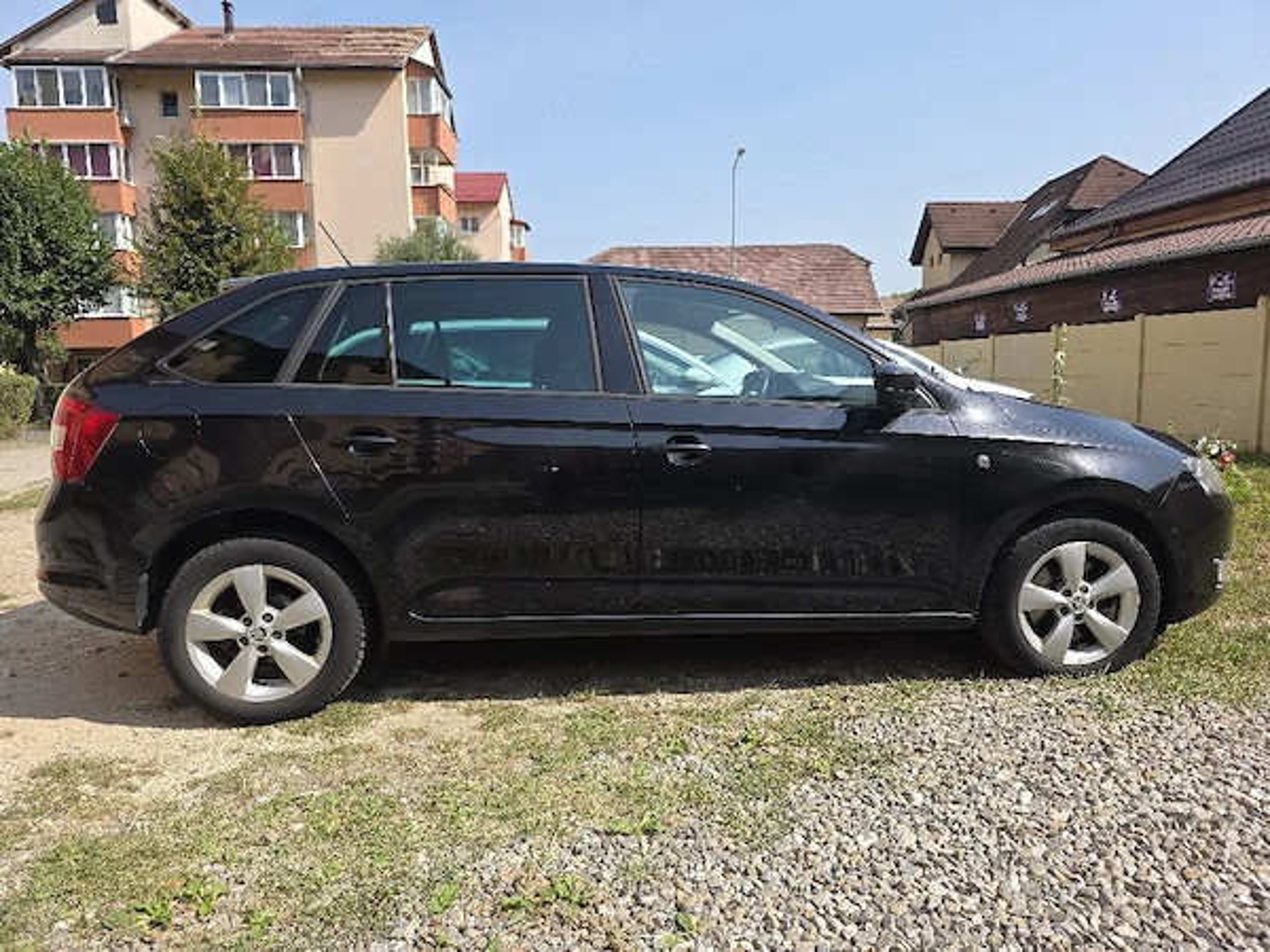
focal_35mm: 23
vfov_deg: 58.9
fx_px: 844
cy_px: 476
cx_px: 635
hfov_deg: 73.9
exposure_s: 1/588
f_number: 1.7
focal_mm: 6.3
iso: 12
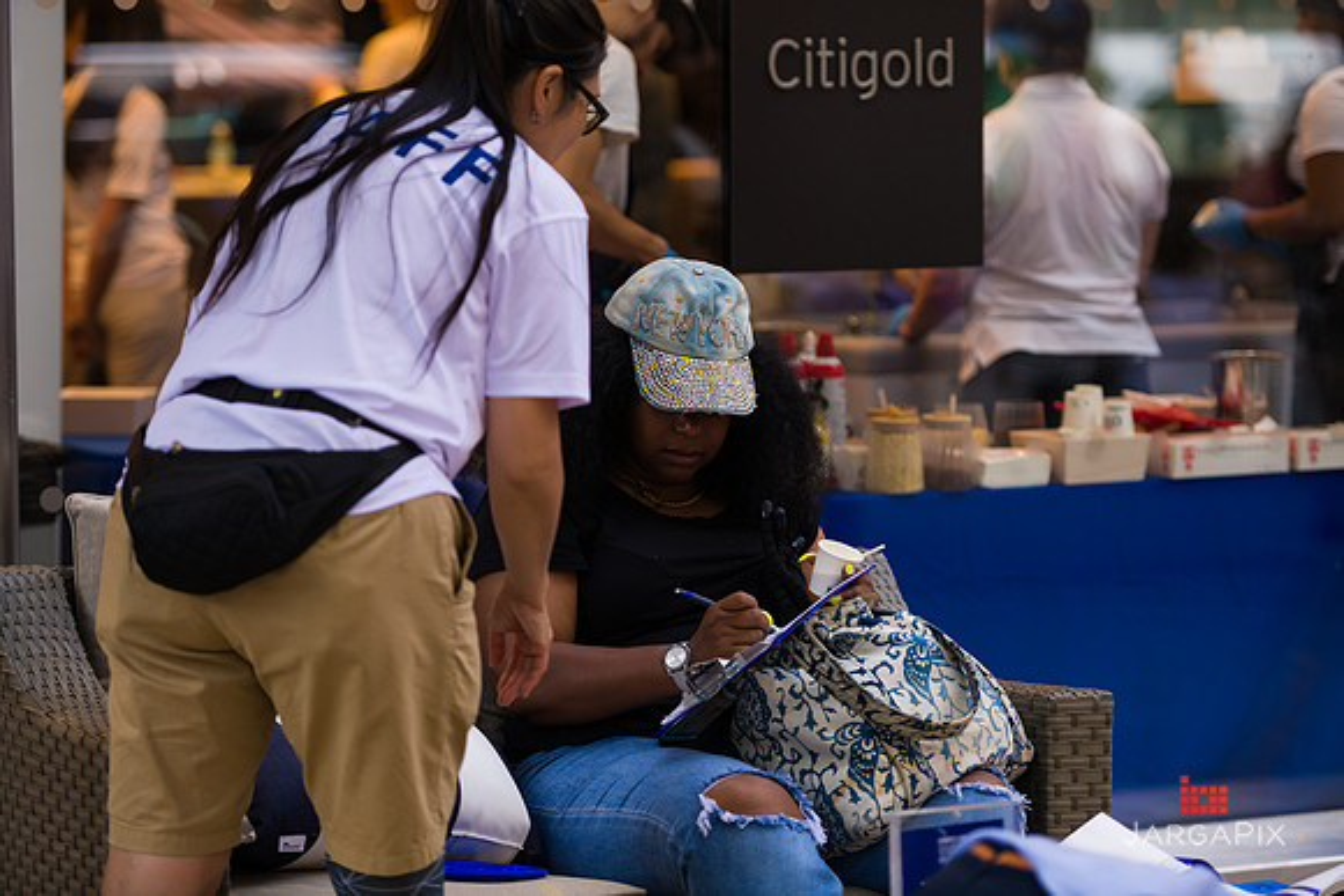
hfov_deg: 17.1
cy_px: 448
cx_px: 672
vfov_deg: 11.4
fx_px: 4481
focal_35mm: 120
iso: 800
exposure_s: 1/500
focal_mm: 120
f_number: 3.2
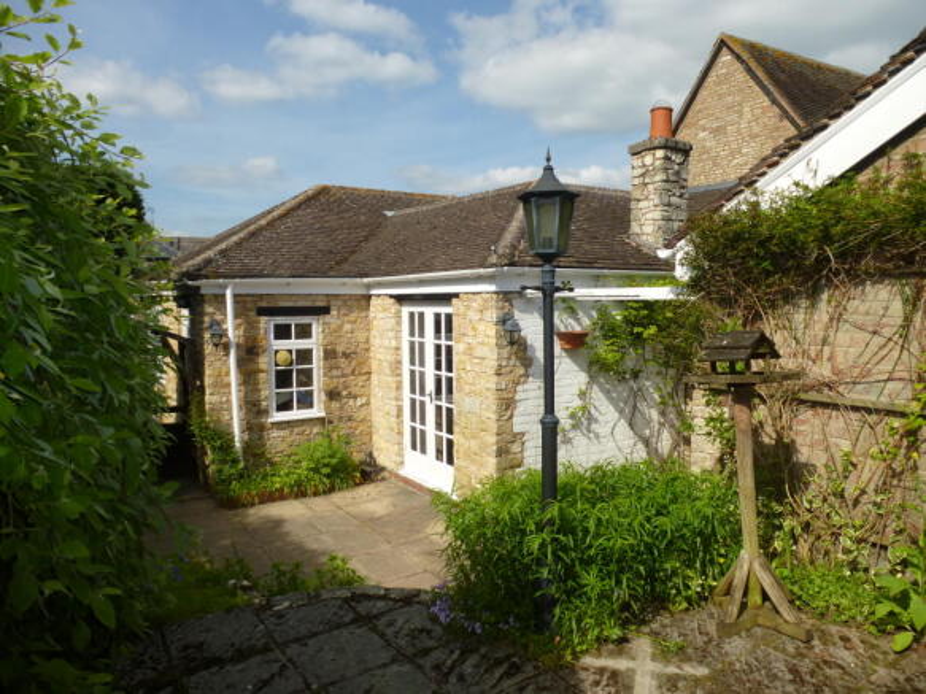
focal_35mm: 24
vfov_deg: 56.8
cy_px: 347
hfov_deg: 71.6
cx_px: 463
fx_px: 642
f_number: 4
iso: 100
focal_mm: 4.3
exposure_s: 1/1000
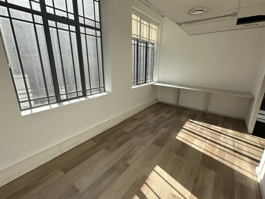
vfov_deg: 78.1
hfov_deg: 94.5
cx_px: 135
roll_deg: +0.6
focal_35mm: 16
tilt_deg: -14.4
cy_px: 97
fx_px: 122
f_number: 2.2
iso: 40
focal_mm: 2.22
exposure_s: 1/509
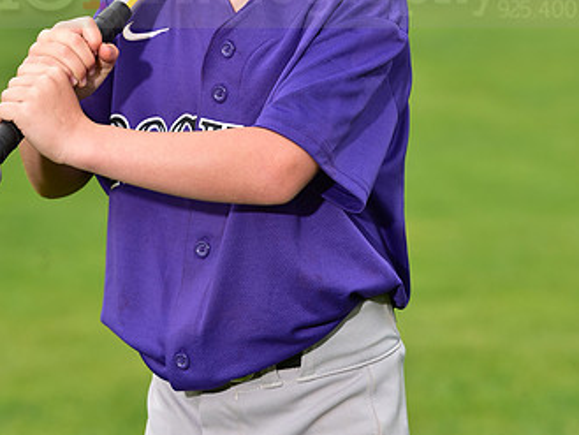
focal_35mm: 297
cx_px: 268
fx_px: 4970
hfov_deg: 6.7
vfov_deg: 5.0
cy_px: -28
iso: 400
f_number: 6.3
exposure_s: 1/250
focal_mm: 175
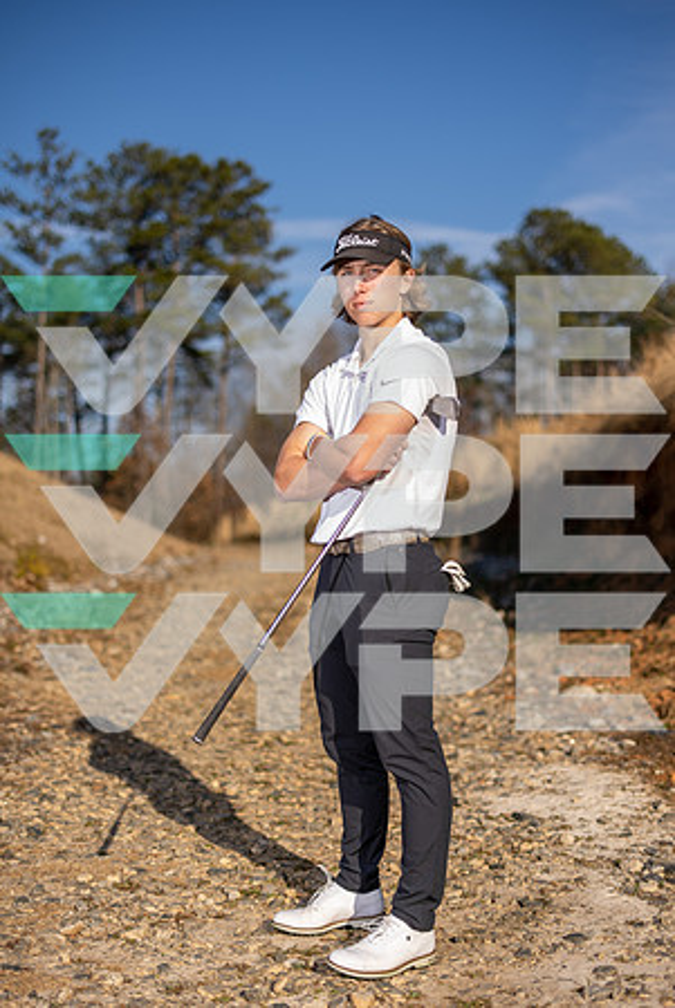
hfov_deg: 27.1
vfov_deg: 39.6
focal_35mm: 50
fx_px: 1403
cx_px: 338
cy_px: 504
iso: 64
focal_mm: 50
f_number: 1.8
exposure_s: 1/5000
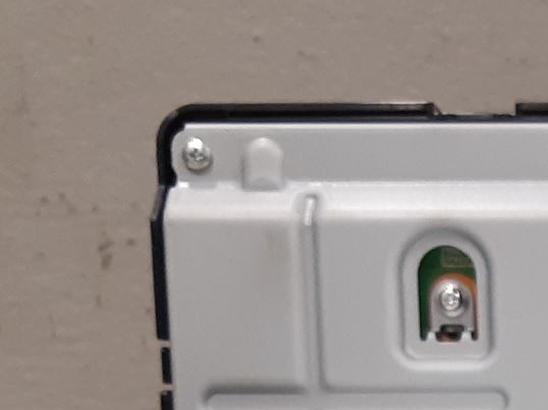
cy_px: 681
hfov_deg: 17.9
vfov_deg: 13.7
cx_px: 799
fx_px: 1567
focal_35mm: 99
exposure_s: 1/50
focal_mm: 3.93
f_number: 1.7
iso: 125
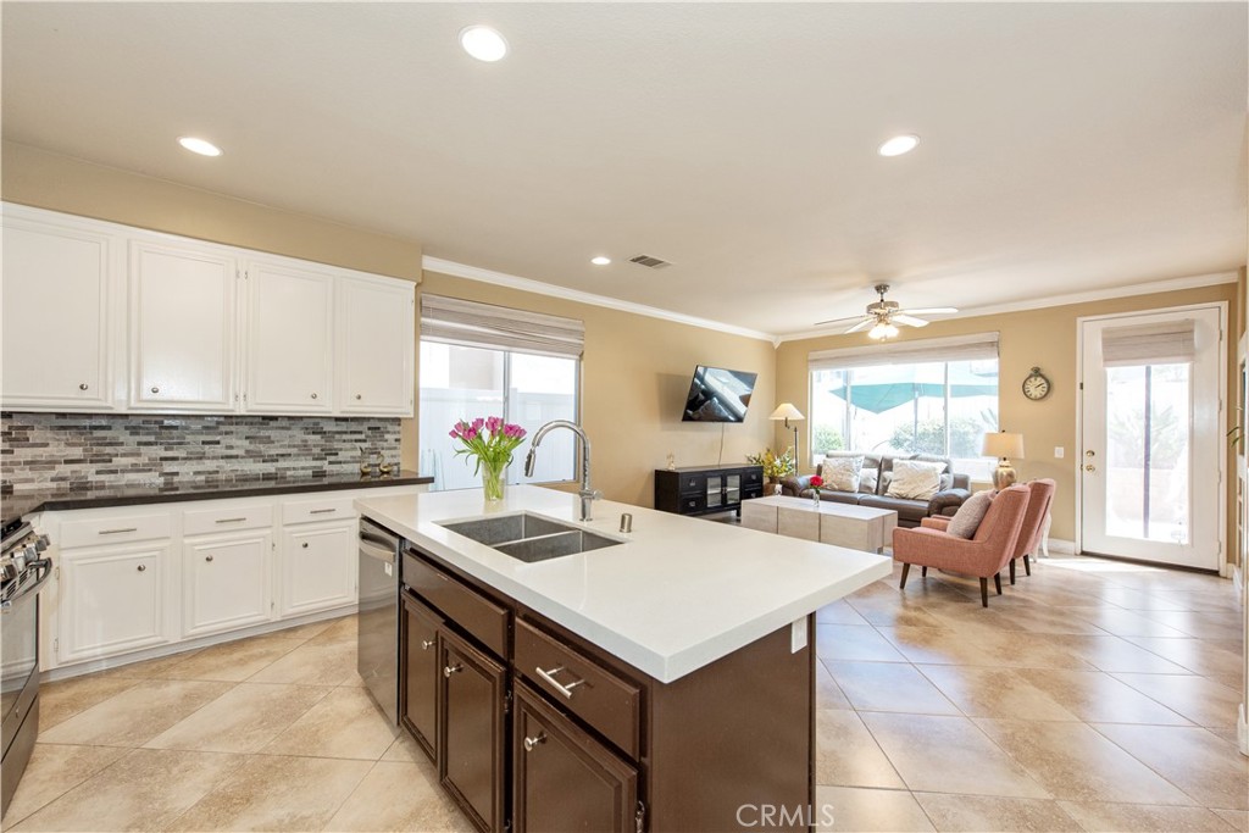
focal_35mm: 14
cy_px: 416
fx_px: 486
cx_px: 624
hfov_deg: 104.2
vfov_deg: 81.2
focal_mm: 14
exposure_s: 1/125
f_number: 5.6
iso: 800
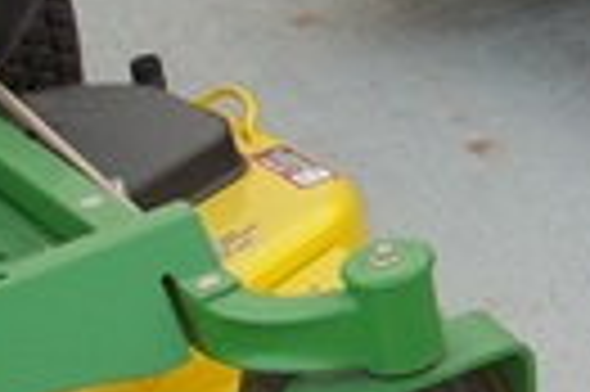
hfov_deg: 13.1
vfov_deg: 9.4
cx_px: 1018
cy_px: -153
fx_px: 2341
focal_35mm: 143
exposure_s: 1/100
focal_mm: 5.9
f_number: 3.3
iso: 64
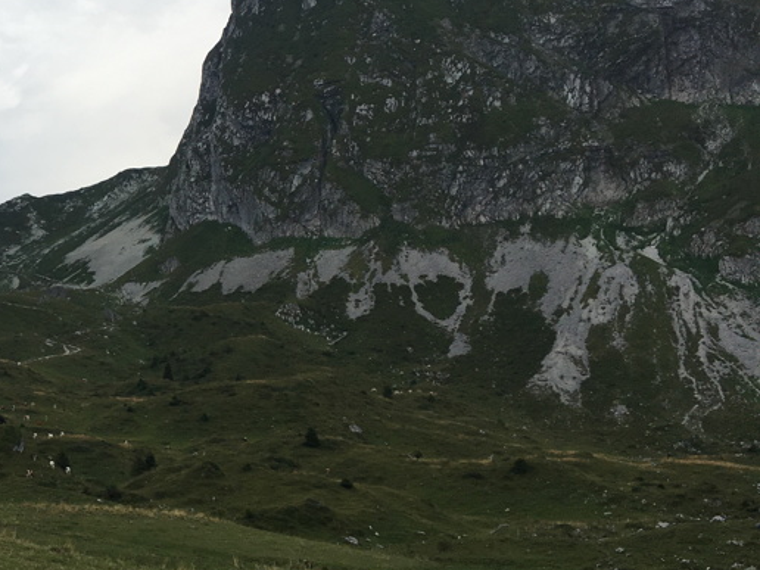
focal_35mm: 60
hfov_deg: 29.7
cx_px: -24
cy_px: 239
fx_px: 1317
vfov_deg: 24.4
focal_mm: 4.15
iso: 25
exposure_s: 1/1570
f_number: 2.2
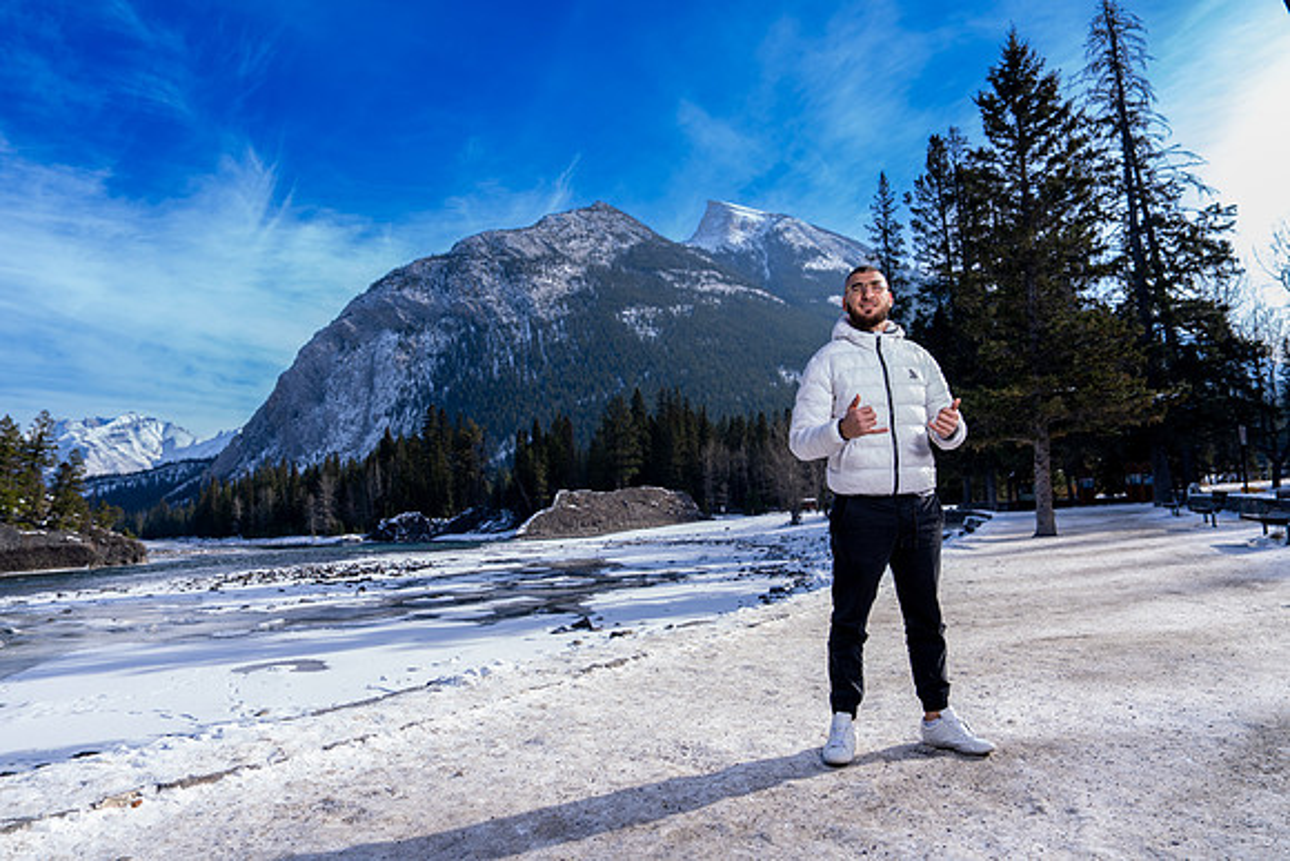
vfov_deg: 53.2
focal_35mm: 24
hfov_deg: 73.7
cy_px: 430
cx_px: 645
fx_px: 860
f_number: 3.5
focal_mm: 24
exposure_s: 1/400
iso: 50
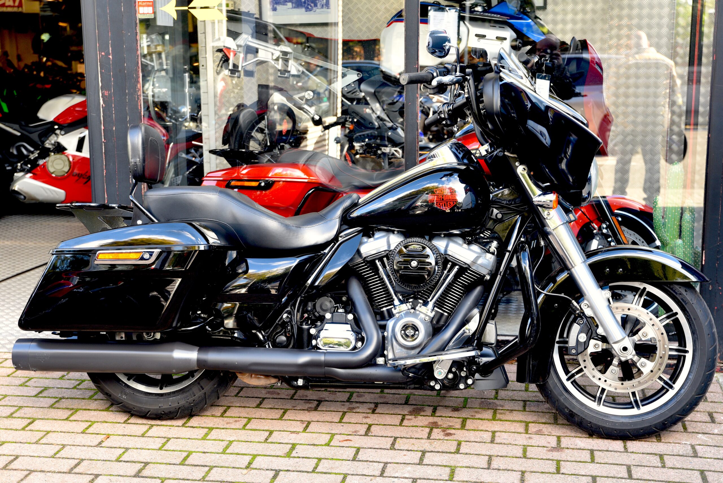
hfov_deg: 36.2
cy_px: 242
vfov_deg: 24.6
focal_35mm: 55
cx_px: 362
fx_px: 1105
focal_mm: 55
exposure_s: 1/80
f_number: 4.5
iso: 500
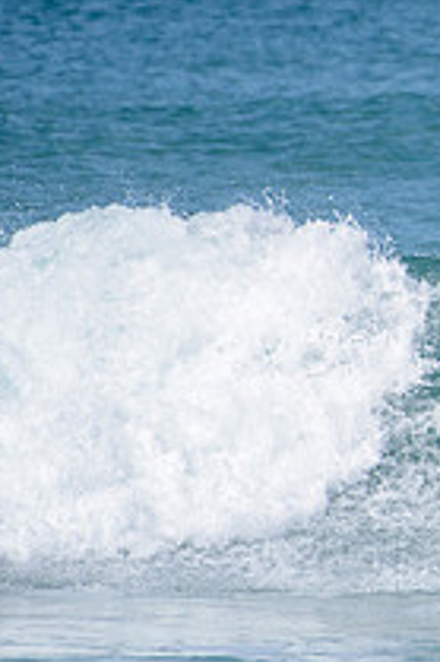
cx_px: 845
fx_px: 25524
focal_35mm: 1390
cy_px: 293
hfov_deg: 1.0
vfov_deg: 1.5
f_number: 6.3
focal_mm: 500
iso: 250
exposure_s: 1/2500
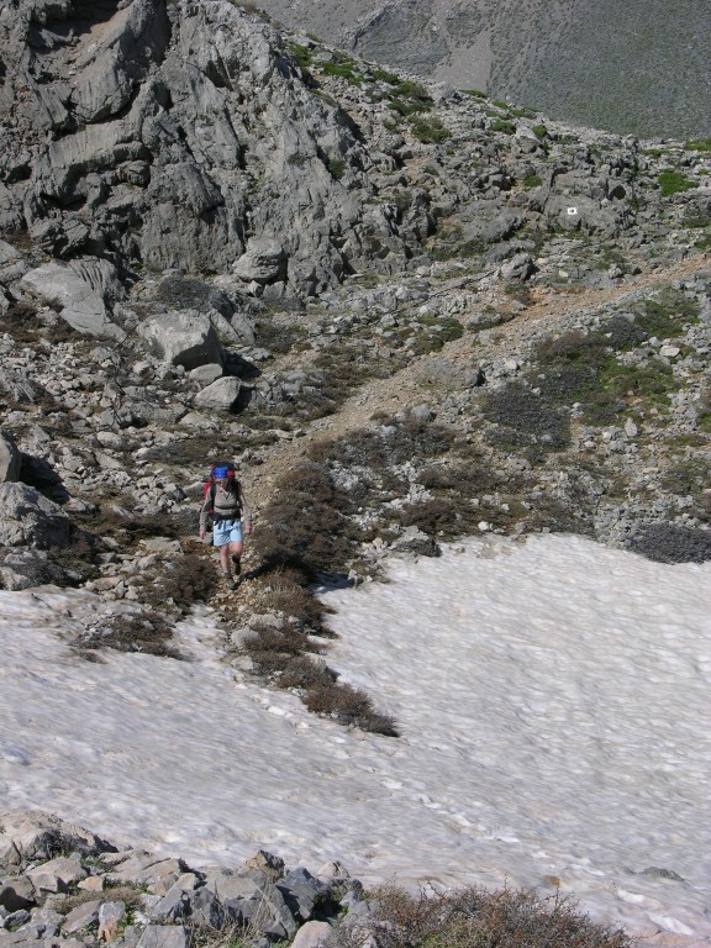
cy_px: 474
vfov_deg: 26.3
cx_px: 356
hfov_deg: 19.9
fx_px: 2027
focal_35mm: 74
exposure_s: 1/385
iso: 50
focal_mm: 18.8
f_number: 6
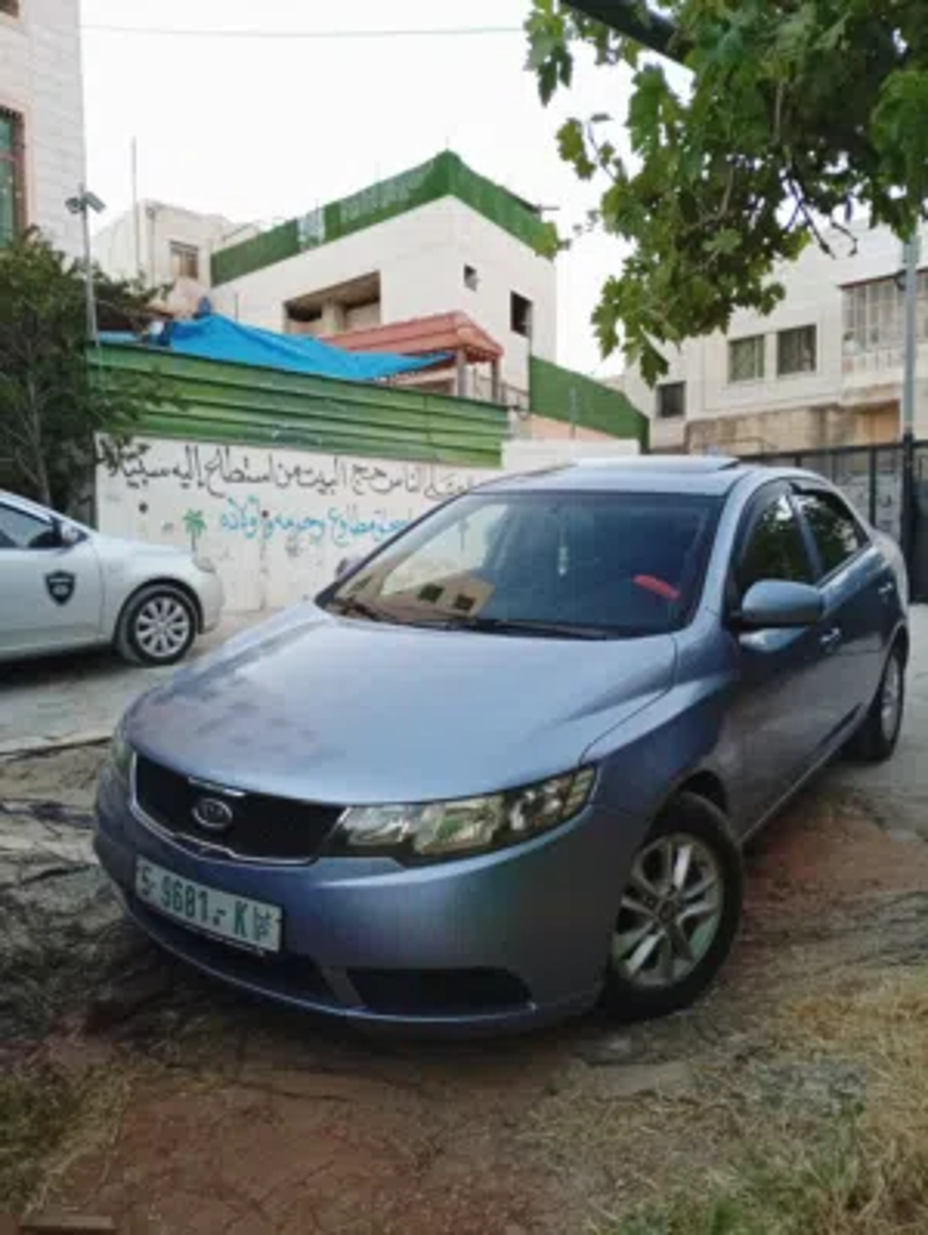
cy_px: 618
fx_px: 964
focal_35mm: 27
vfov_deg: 65.3
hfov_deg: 51.4
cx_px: 464
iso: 207
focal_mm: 3.84
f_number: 1.8
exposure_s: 1/33.3
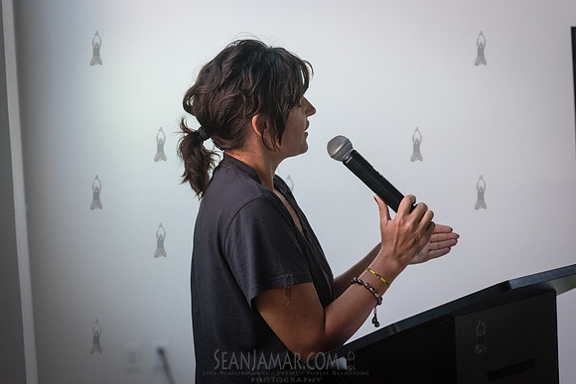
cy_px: 192
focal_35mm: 86
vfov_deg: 15.9
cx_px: 288
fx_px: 1376
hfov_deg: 23.6
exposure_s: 1/500
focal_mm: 86
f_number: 4
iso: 4000
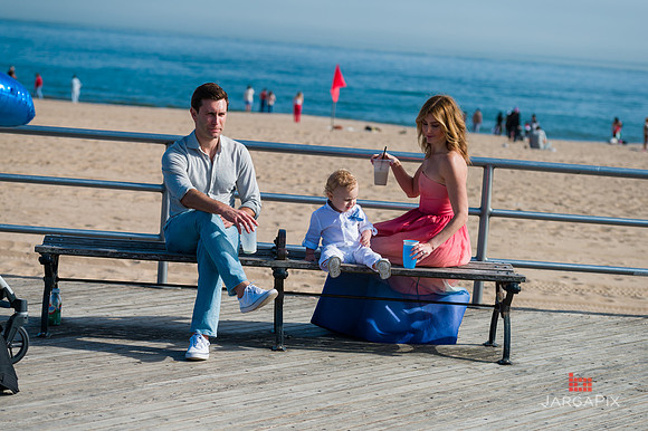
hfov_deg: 21.5
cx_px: 324
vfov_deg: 14.4
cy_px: 216
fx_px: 1709
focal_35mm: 95
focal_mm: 95
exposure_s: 1/4000
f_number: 4
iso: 200
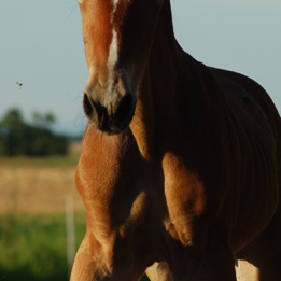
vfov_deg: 4.6
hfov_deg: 4.6
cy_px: 55
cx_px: 206
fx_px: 3499
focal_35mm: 381
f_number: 7.1
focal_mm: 122
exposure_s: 1/800
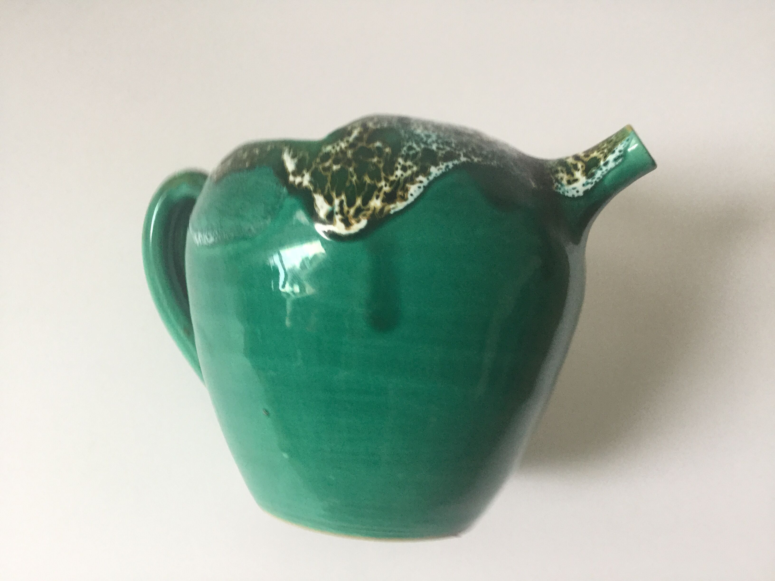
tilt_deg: -77.7
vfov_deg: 45.4
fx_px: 694
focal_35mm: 31
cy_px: 290
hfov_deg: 58.4
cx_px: 388
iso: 80
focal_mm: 3.3
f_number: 2.4
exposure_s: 1/33
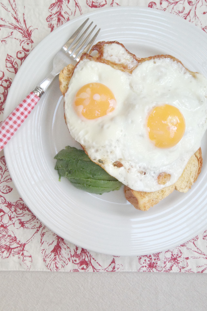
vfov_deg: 54.4
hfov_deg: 37.8
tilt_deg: -85.9
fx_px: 302
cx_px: 112
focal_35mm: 35
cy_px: 155
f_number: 2.4
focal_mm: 4.12
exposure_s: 1/20
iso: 125
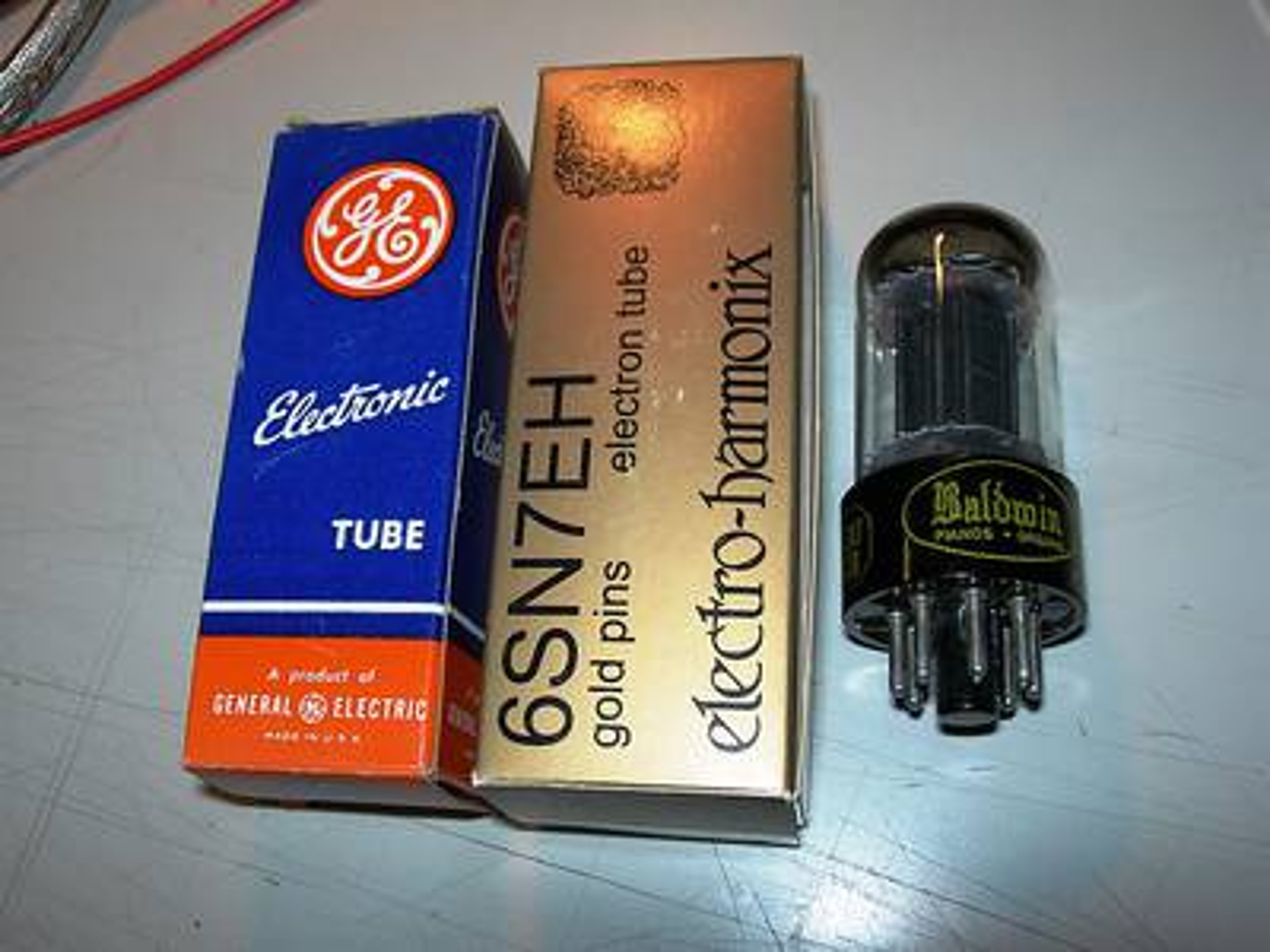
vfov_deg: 37.7
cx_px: 635
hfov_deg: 49.0
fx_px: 1394
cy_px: 476
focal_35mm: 38
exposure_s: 1/60.1
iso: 50
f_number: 4.8
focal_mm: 7.8
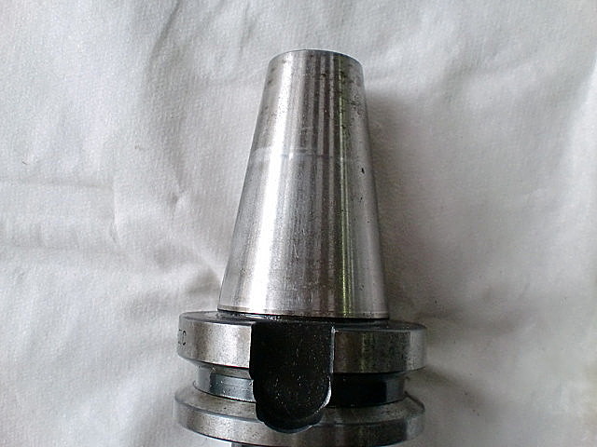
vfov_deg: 40.7
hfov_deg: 52.6
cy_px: 224
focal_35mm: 35
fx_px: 604
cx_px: 298
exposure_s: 1/60
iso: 250
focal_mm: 6.3
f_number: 3.1
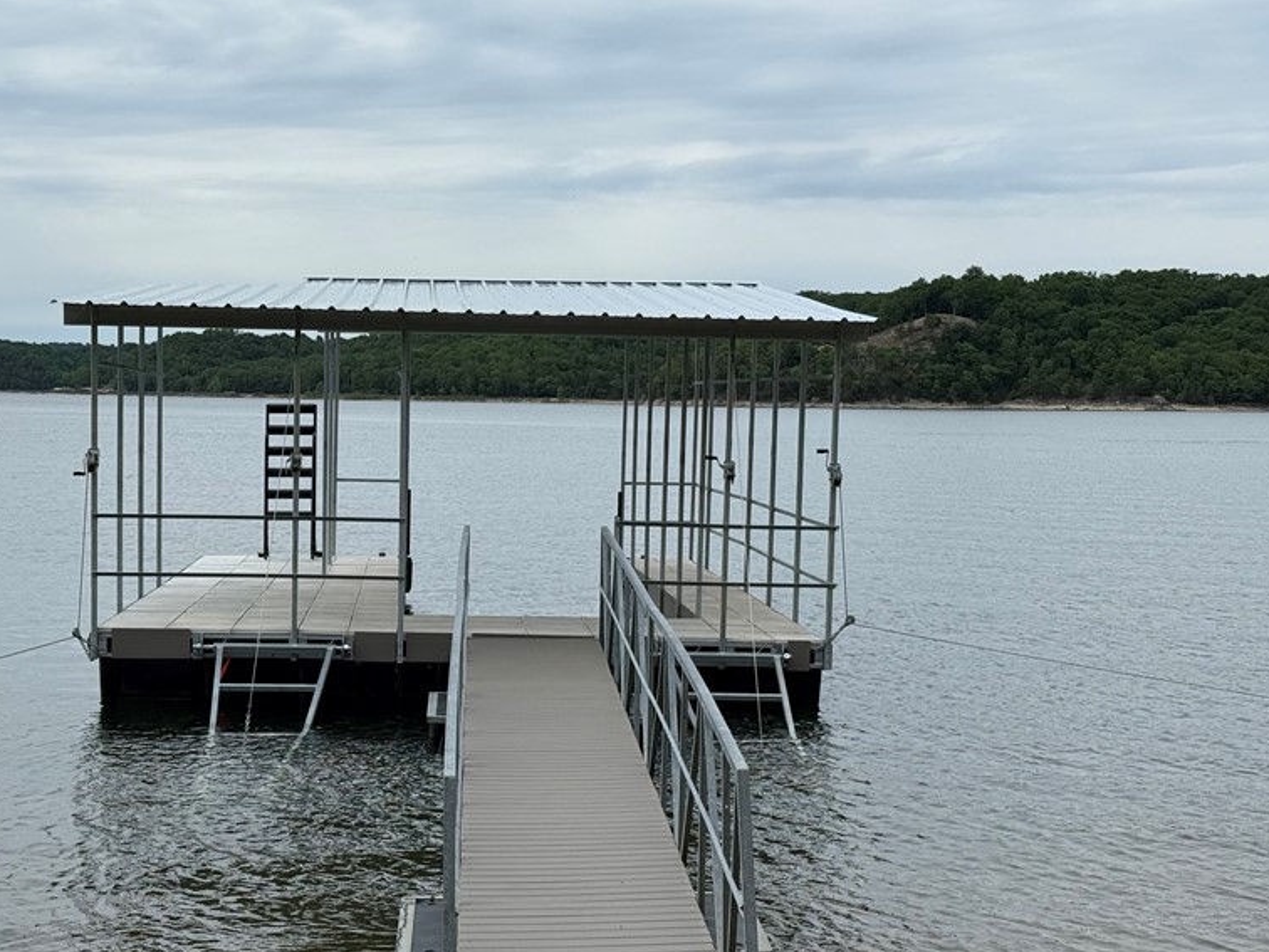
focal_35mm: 65
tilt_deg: -4.7
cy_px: 603
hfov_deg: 29.7
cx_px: 473
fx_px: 2383
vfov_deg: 22.5
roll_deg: -0.7
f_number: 1.78
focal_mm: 6.76
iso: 100
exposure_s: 1/7874
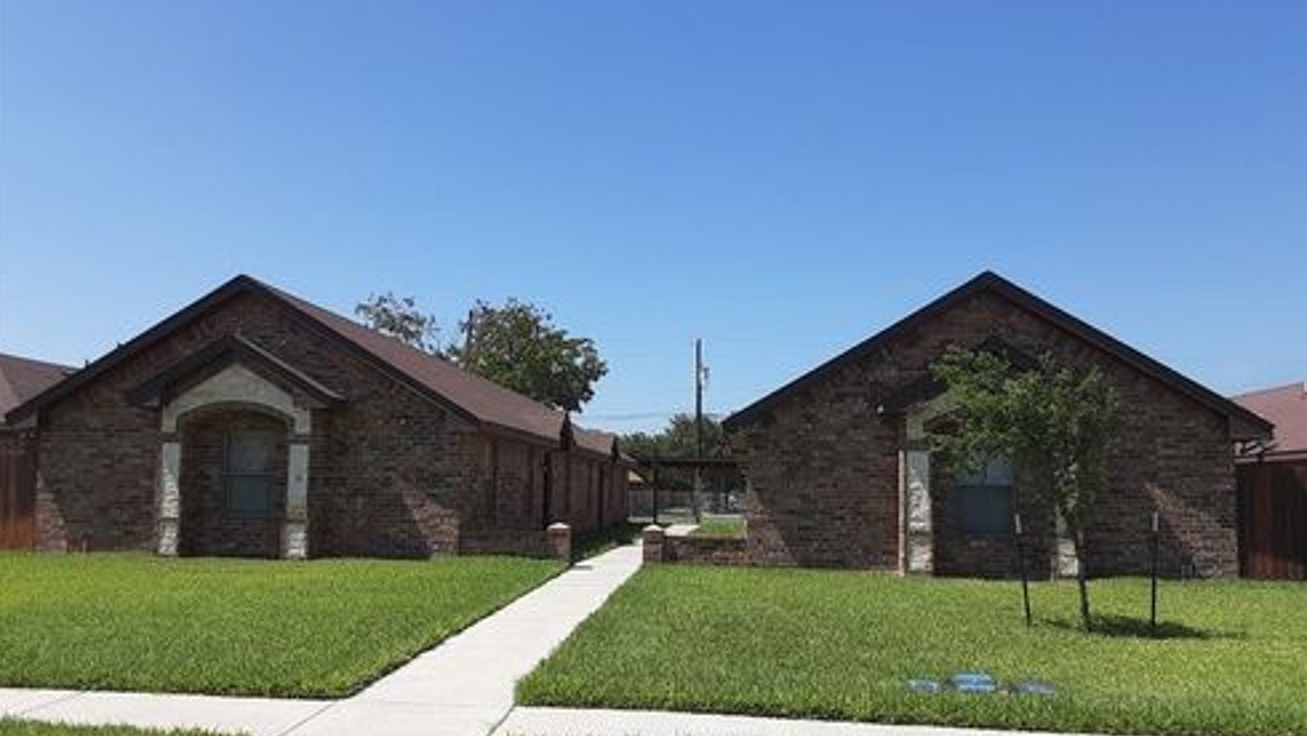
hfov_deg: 64.3
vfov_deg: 38.9
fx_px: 1040
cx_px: 654
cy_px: 433
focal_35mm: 30
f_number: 1.9
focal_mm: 2.91
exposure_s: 1/1767
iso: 40
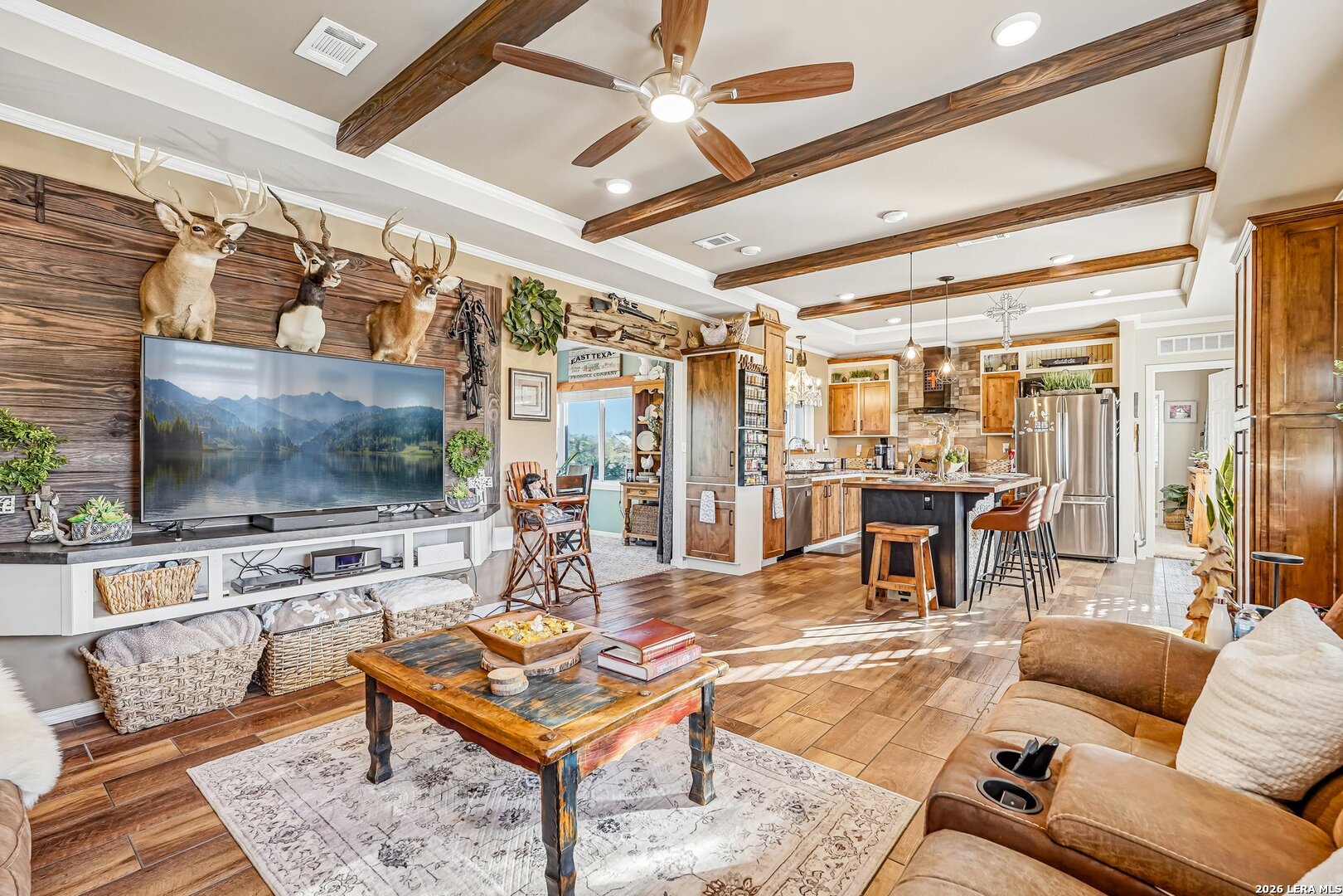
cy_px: 448
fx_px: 615
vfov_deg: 72.1
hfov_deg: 95.0
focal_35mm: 16
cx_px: 672
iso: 400
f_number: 8
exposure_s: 1/15
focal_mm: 16.5
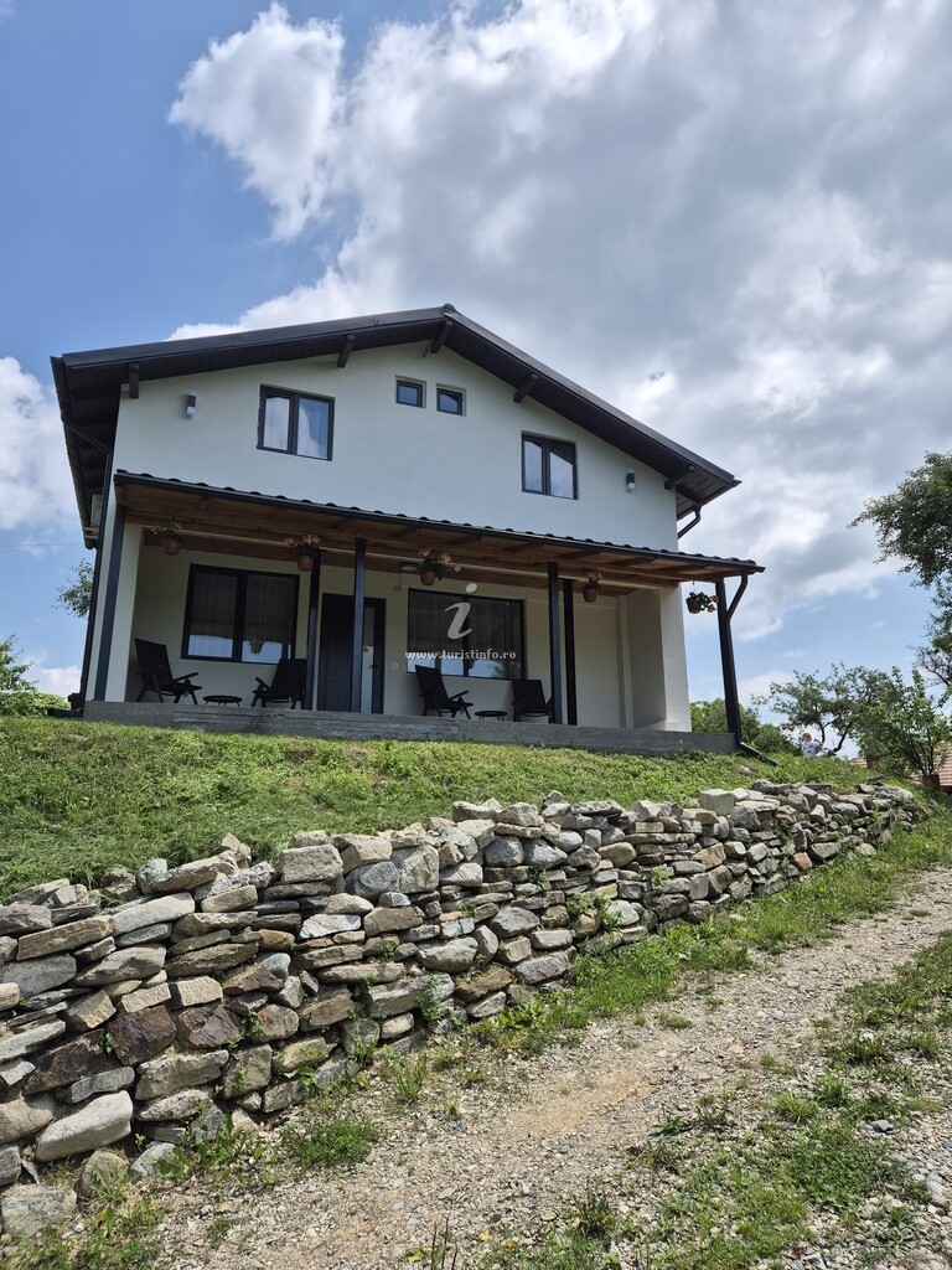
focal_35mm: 23
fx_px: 843
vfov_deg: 73.9
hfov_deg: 58.9
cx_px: 476
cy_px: 635
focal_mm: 5.4
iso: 25
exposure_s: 1/2256
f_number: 1.8
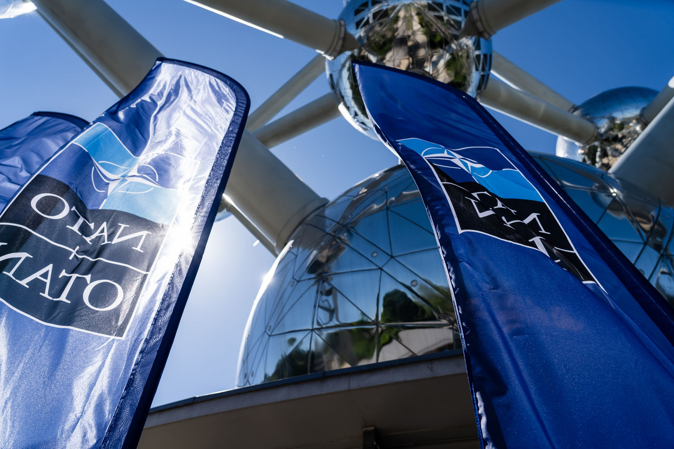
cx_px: 337
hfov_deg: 73.8
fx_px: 449
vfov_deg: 53.1
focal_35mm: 24
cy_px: 224
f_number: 4.5
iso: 100
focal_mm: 24
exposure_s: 1/1000
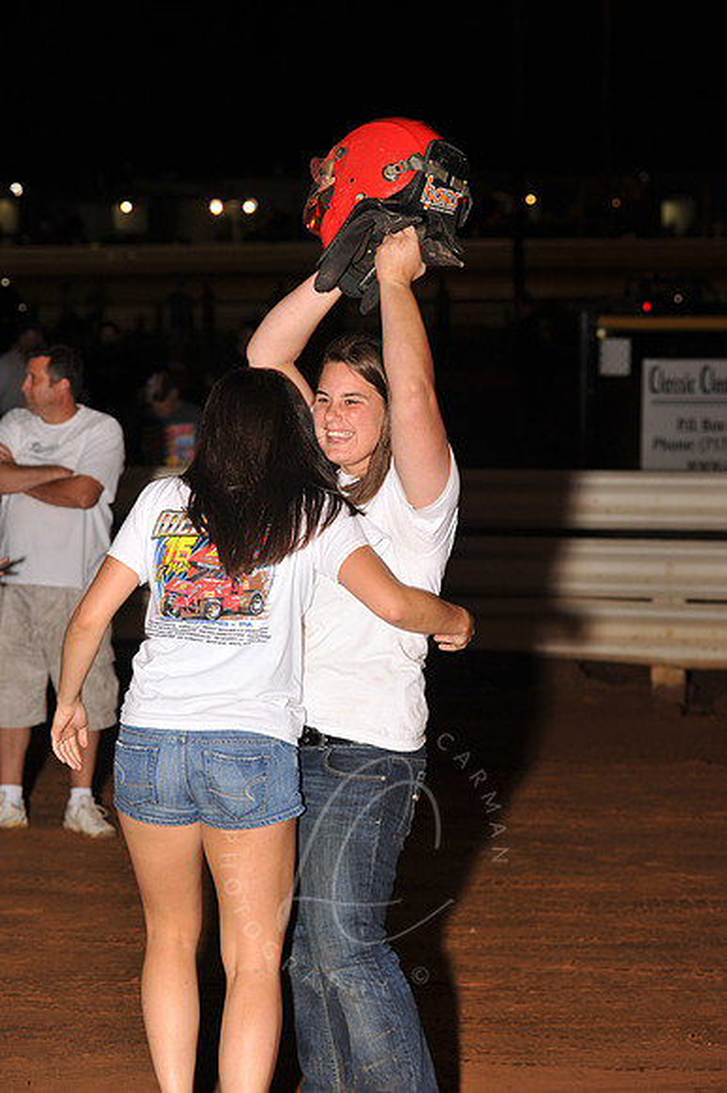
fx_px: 3033
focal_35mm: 100
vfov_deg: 20.4
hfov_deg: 13.7
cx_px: 364
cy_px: 546
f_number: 5.6
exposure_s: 1/250
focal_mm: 100
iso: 500
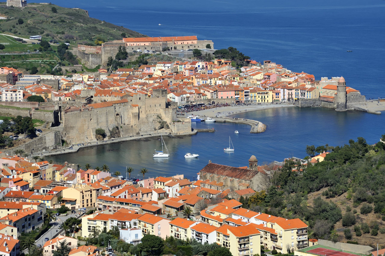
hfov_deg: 17.1
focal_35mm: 120
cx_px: 192
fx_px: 1283
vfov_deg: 11.4
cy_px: 128
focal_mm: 120
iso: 200
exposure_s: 1/640
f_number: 10
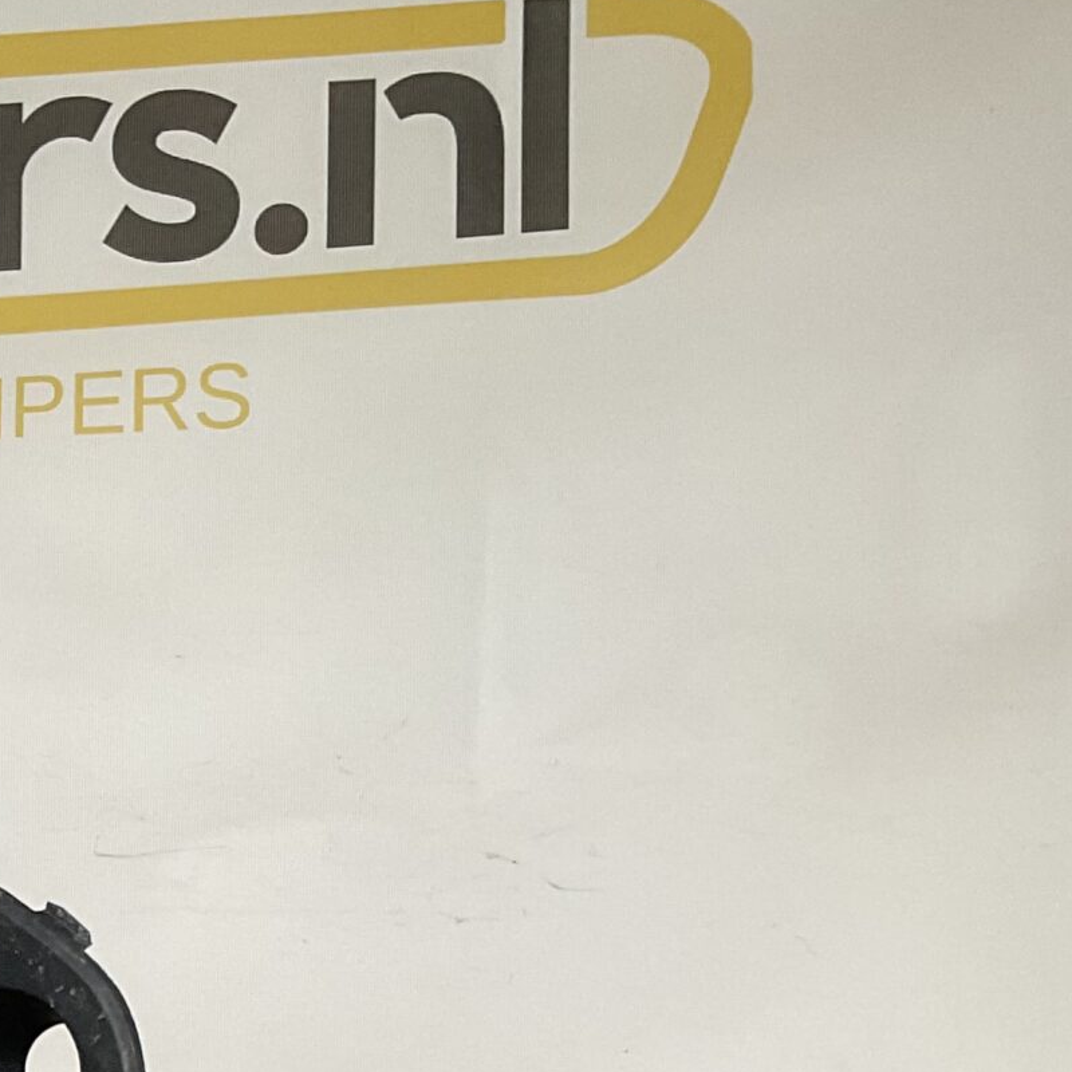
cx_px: -234
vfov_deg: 20.2
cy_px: 1186
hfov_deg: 19.8
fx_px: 2873
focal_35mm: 82
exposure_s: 1/60
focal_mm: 3
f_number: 1.8
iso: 64
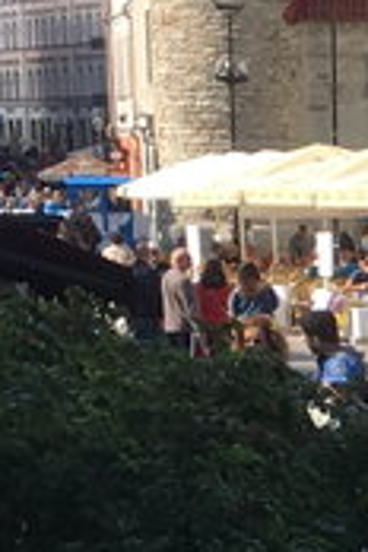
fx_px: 3189
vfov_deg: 9.7
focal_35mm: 208
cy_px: 673
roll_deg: -2.1
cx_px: 1285
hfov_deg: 5.9
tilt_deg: -6.7
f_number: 2.2
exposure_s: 1/625
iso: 25
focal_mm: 4.15
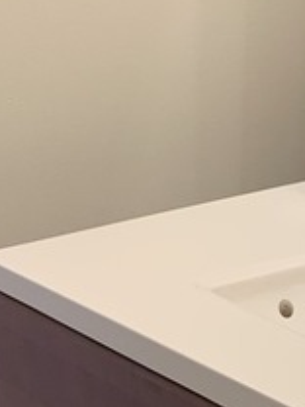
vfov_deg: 14.2
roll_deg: +3.1
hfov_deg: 10.8
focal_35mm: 135
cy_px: 466
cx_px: -45
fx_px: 1586
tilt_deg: -24.1
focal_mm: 4.25
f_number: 1.8
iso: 64
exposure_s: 1/60
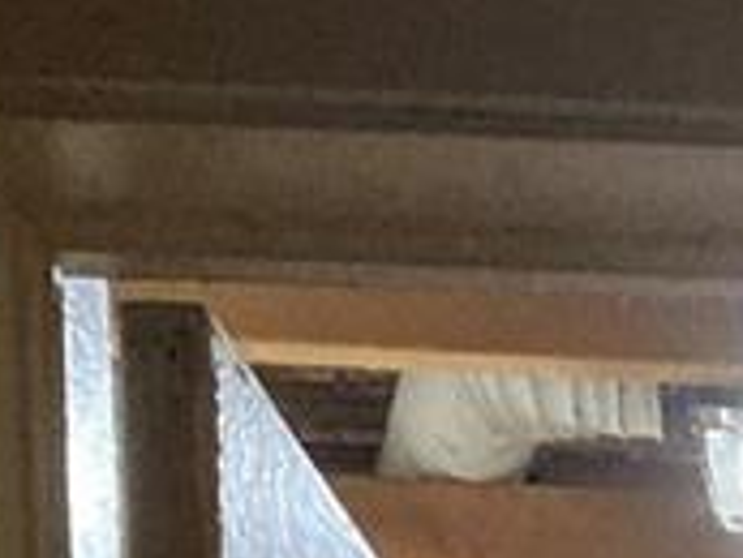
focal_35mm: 194
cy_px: 2459
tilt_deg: -5.1
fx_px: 4167
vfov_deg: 6.0
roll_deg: +0.1
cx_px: 1456
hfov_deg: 9.6
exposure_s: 1/51
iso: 320
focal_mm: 3.99
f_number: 1.8
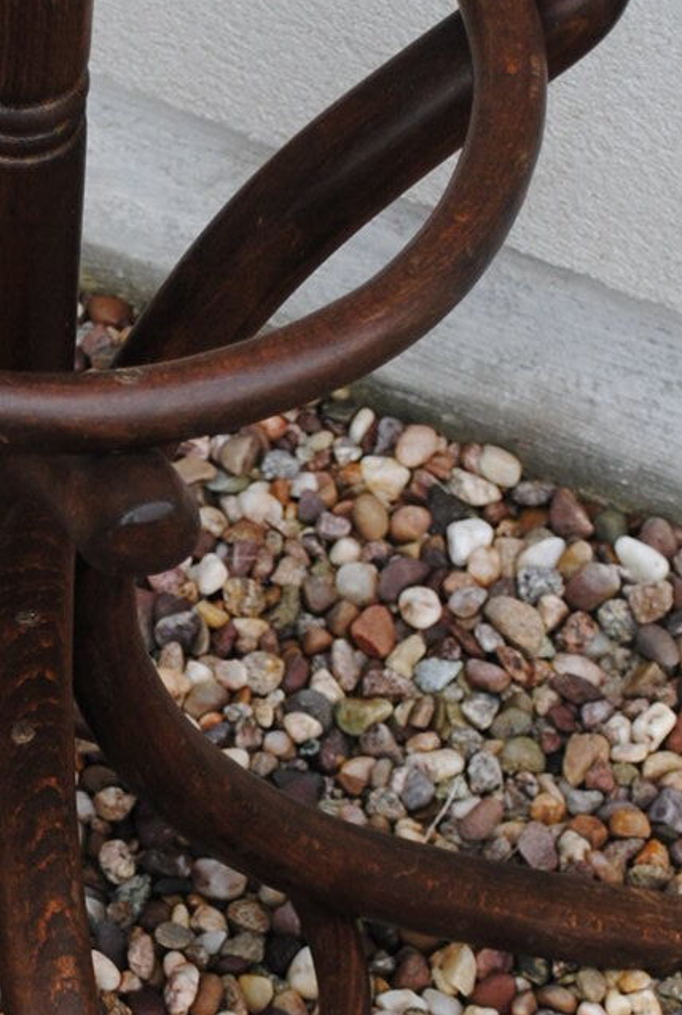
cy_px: 685
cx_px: 25
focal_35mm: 137
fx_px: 3860
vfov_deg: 15.0
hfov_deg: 10.0
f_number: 5
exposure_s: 1/100
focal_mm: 29
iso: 200
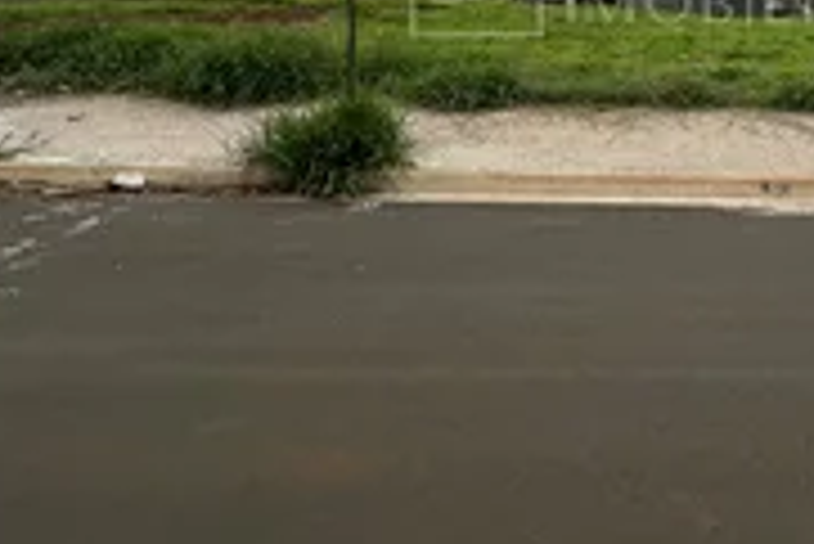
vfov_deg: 36.9
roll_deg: -0.8
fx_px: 701
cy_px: -29
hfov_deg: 53.0
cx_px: 729
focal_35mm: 31
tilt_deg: +5.5
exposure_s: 1/1171
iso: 40
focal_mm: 2.22
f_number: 2.2
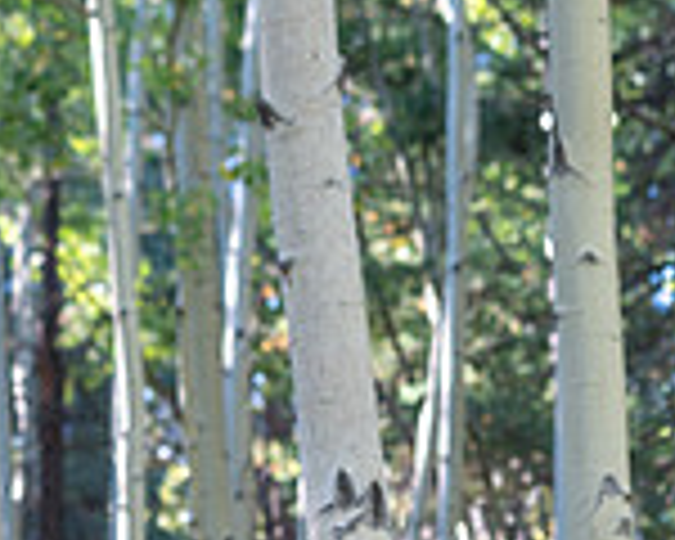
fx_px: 3936
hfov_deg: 9.8
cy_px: 670
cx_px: 333
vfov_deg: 7.8
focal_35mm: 197
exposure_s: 1/160
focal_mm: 70
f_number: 5.6
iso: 640
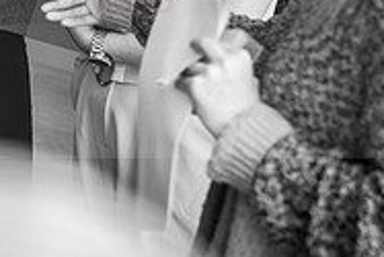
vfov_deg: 9.3
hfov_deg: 14.0
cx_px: 64
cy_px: -25
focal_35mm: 146
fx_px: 1558
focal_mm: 41
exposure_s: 1/160
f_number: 2.8
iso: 100
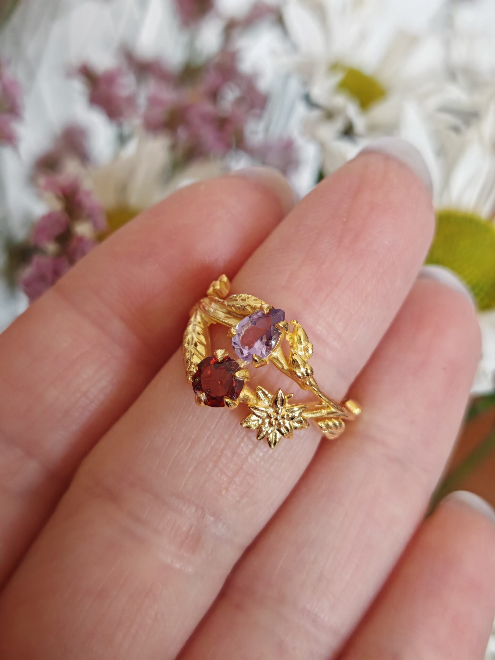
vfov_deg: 35.5
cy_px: 330
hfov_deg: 27.0
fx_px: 1030
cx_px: 248
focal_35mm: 54
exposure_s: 1/100
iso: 400
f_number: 2.8
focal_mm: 6.67
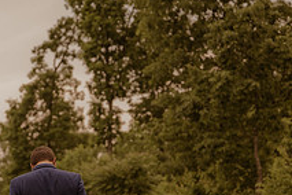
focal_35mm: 191
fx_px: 1549
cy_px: 248
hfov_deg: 10.7
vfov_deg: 7.1
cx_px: -12
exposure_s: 1/1250
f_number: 3.2
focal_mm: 70
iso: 1000
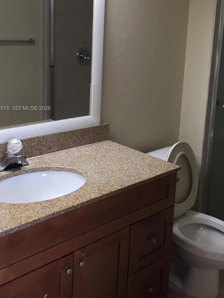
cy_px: 109
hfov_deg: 32.6
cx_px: 151
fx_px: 380
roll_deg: -2.5
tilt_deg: -12.0
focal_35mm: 44
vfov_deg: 42.6
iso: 32
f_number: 2.2
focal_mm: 4.15
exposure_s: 1/60
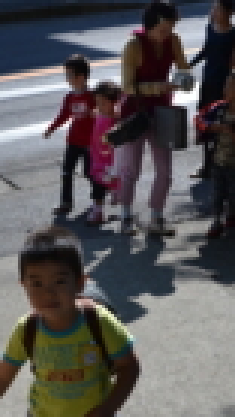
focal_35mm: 82
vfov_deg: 25.8
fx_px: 905
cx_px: 84
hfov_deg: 14.8
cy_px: 252
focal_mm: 18
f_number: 7.1
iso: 100
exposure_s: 1/200
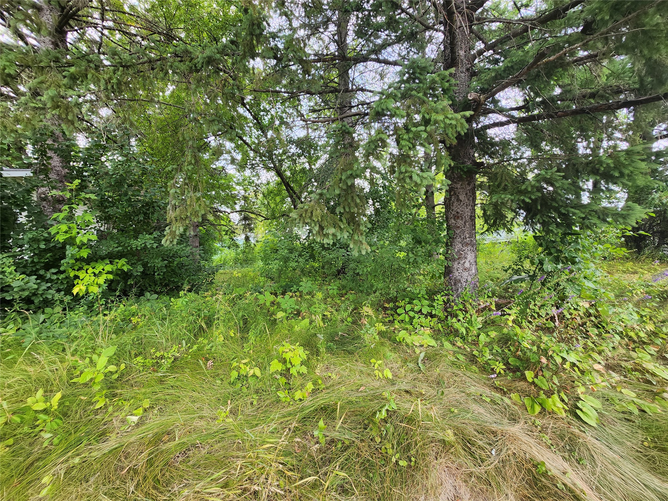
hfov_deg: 106.2
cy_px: 250
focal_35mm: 13
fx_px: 251
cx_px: 334
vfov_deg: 89.9
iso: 40
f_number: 2.2
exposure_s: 1/120
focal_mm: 1.7
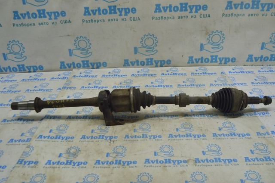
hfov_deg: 55.2
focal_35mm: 34
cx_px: 138
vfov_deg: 38.3
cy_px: 92
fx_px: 263
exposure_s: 1/40
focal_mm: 23
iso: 400
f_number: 5.6
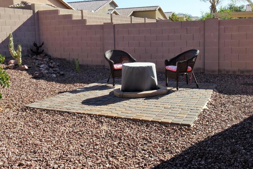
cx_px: 141
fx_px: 225
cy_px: 65
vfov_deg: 40.9
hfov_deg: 58.6
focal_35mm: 32
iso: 200
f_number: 7.1
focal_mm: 9
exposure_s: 1/250
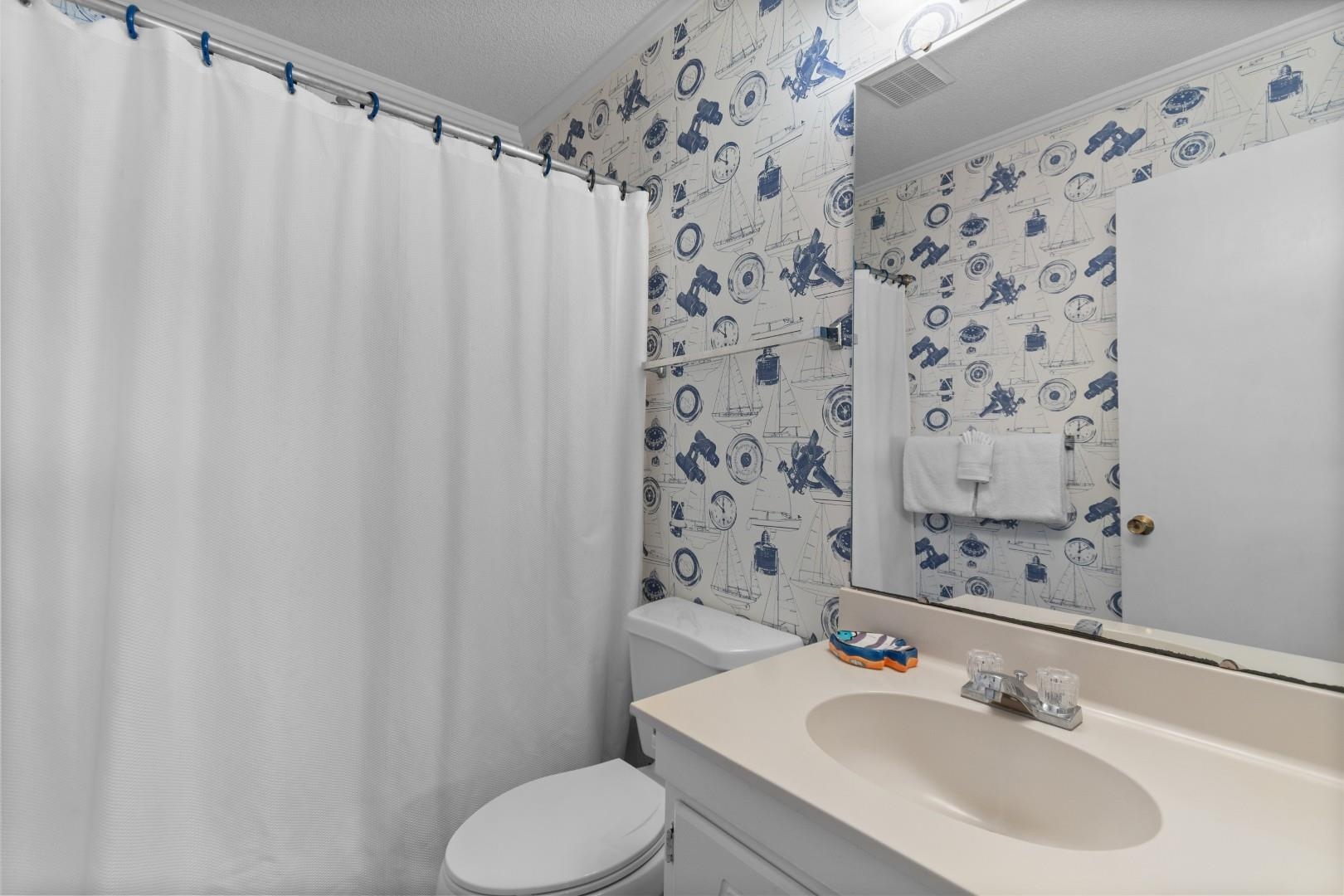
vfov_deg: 77.3
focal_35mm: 15
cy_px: 448
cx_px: 672
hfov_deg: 100.4
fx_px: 560
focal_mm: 10
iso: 100
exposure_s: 1/4
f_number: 4.5
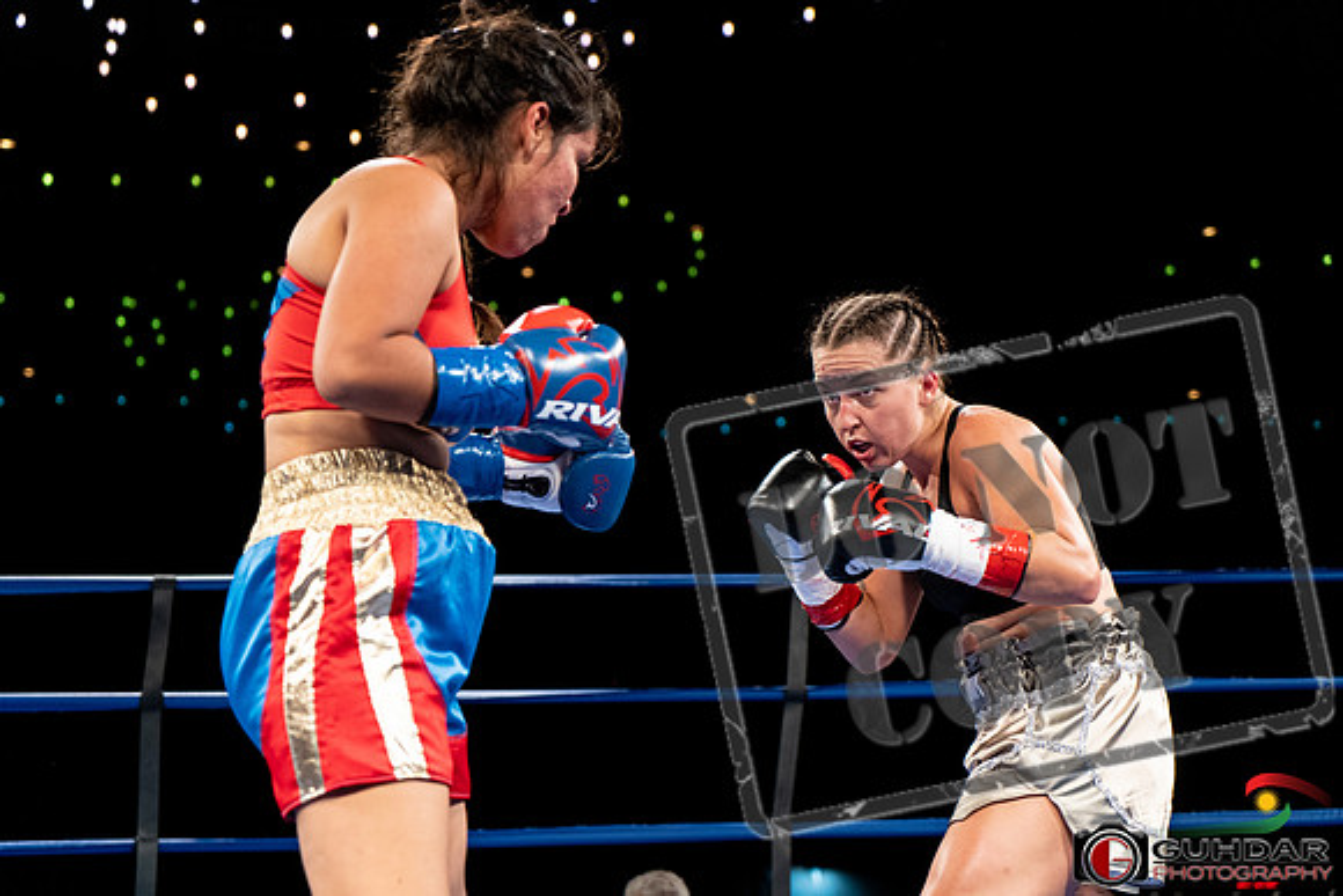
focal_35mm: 70
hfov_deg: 28.8
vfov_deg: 19.5
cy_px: 448
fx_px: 2612
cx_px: 672
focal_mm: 70
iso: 4000
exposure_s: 1/800
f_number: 4
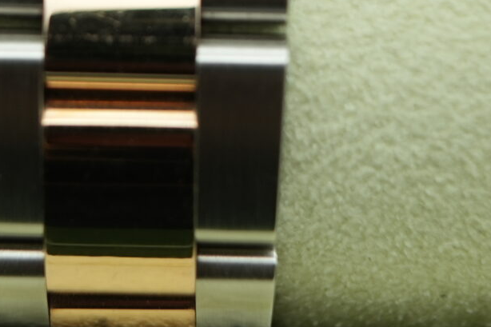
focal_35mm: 146
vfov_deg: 9.2
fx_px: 1991
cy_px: -148
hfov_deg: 14.0
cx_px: 145
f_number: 5
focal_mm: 35
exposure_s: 1/250
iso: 400
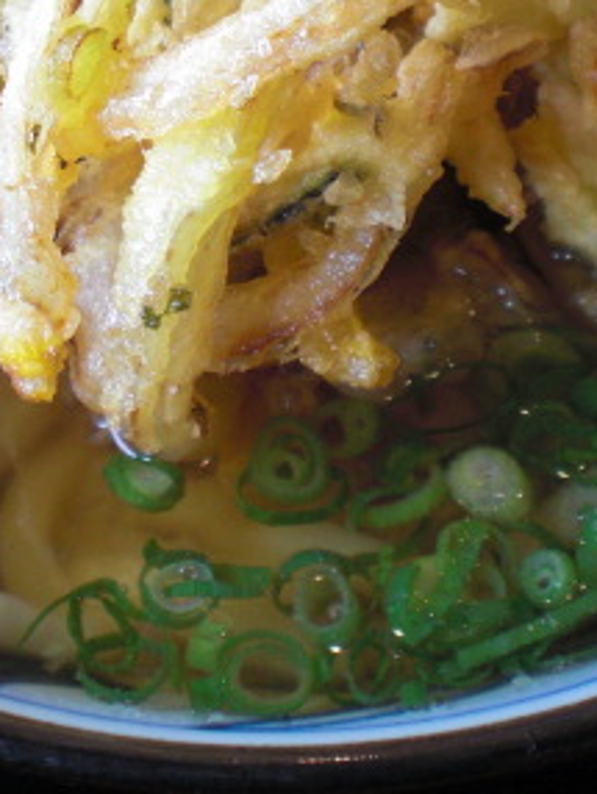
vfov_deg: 22.7
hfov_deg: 17.4
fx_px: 1952
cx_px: 214
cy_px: 150
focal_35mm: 85
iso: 200
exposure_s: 1/100
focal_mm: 6.3
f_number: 3.1
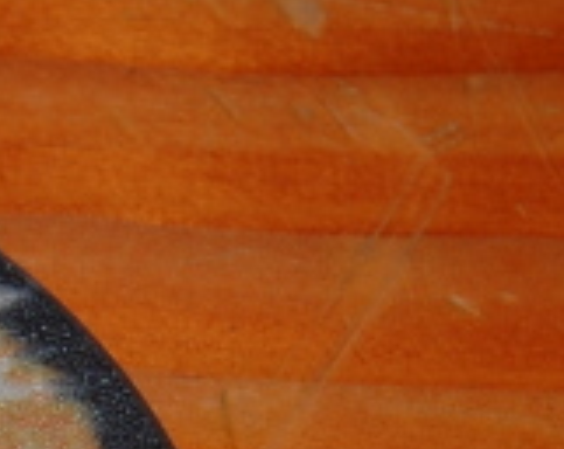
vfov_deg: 5.7
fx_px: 4479
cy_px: 714
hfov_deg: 7.0
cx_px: -438
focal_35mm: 269
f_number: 5.6
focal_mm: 48
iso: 400
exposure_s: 1/60
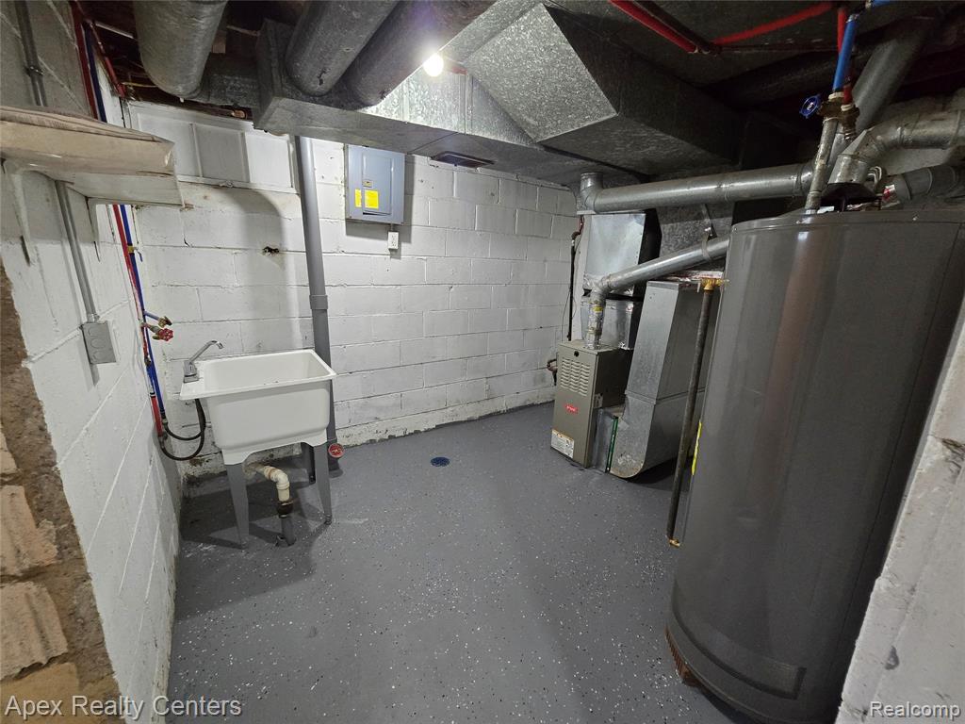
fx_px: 362
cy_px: 362
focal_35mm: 13
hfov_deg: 106.2
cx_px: 482
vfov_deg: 89.9
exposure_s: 1/60
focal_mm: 2.2
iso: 500
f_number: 2.2
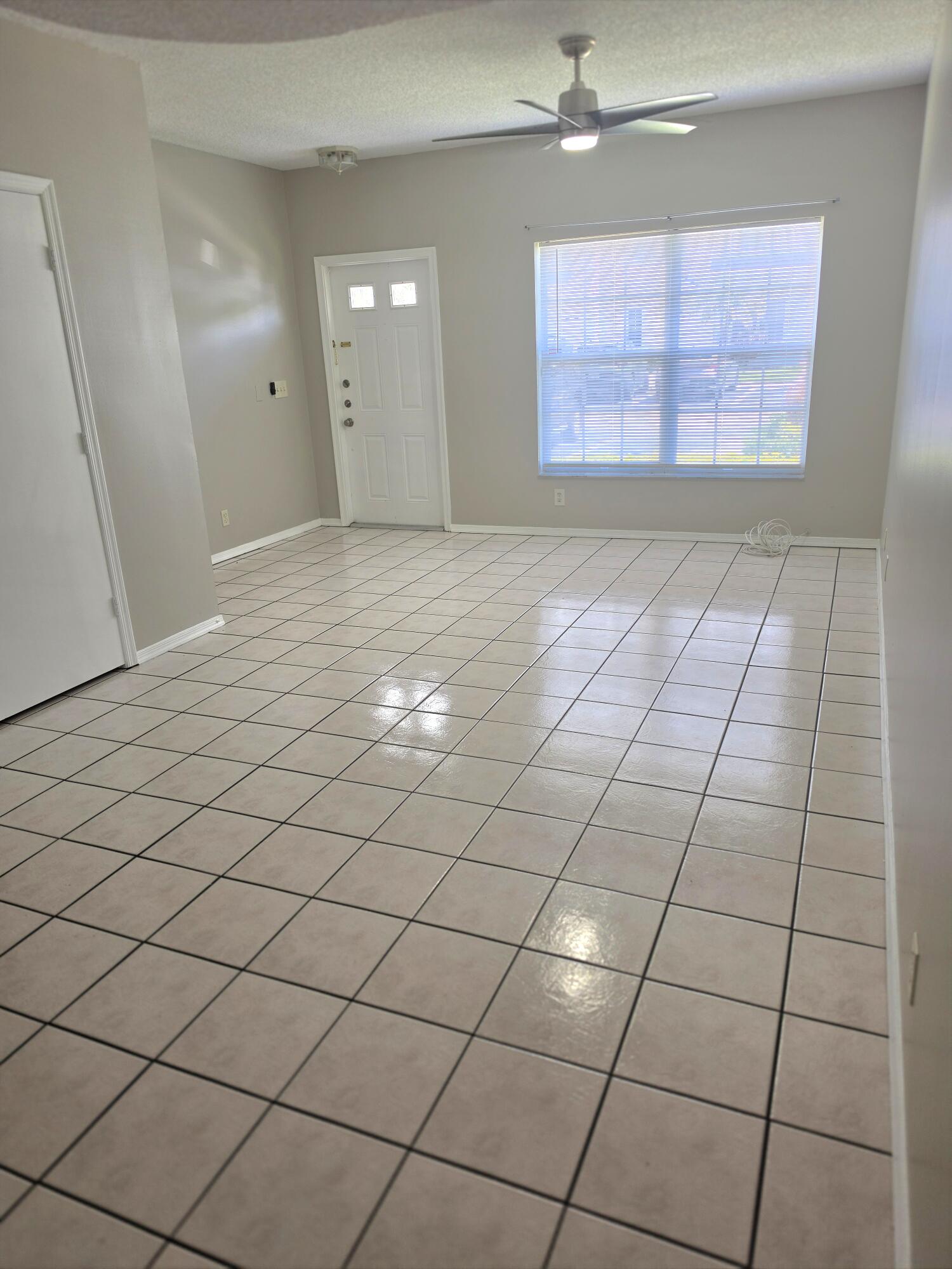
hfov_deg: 58.9
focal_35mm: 23
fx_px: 843
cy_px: 634
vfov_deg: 73.9
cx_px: 476
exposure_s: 1/182
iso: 25
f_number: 1.4
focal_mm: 6.5
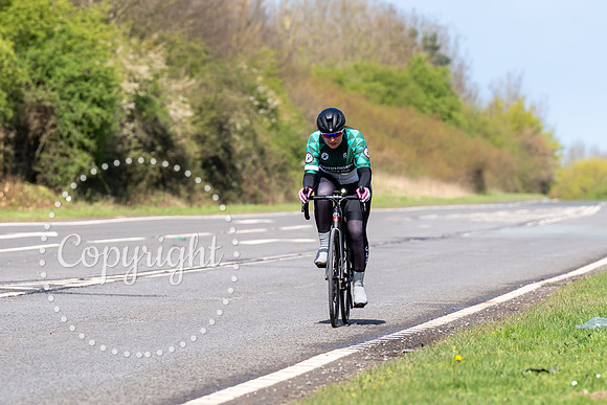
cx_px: 350
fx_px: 5126
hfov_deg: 6.8
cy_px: 145
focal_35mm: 304
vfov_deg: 4.5
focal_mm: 200
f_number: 5
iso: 100
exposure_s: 1/1000
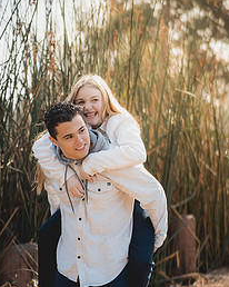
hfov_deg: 18.6
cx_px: 64
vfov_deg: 23.0
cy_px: 219
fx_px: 696
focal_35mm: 82
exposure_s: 1/4000
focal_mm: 50
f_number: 1.4
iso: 250
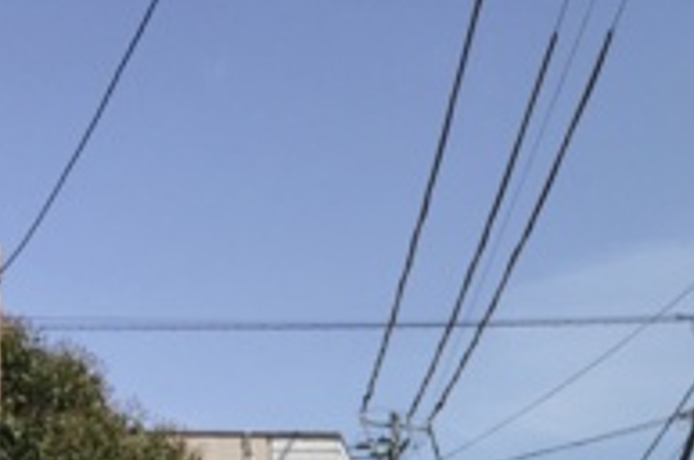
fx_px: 1809
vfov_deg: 13.5
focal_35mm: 94
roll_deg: +1.6
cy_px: 726
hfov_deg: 20.2
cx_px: 852
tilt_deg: +3.9
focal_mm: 4.15
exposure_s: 1/2639
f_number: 2.2
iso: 32
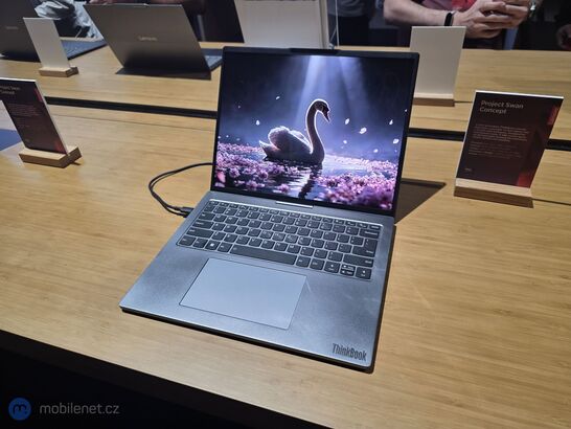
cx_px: 286
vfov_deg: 58.9
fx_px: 380
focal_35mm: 23
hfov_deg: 73.9
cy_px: 214
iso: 64
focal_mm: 6.3
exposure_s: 1/53
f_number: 1.7
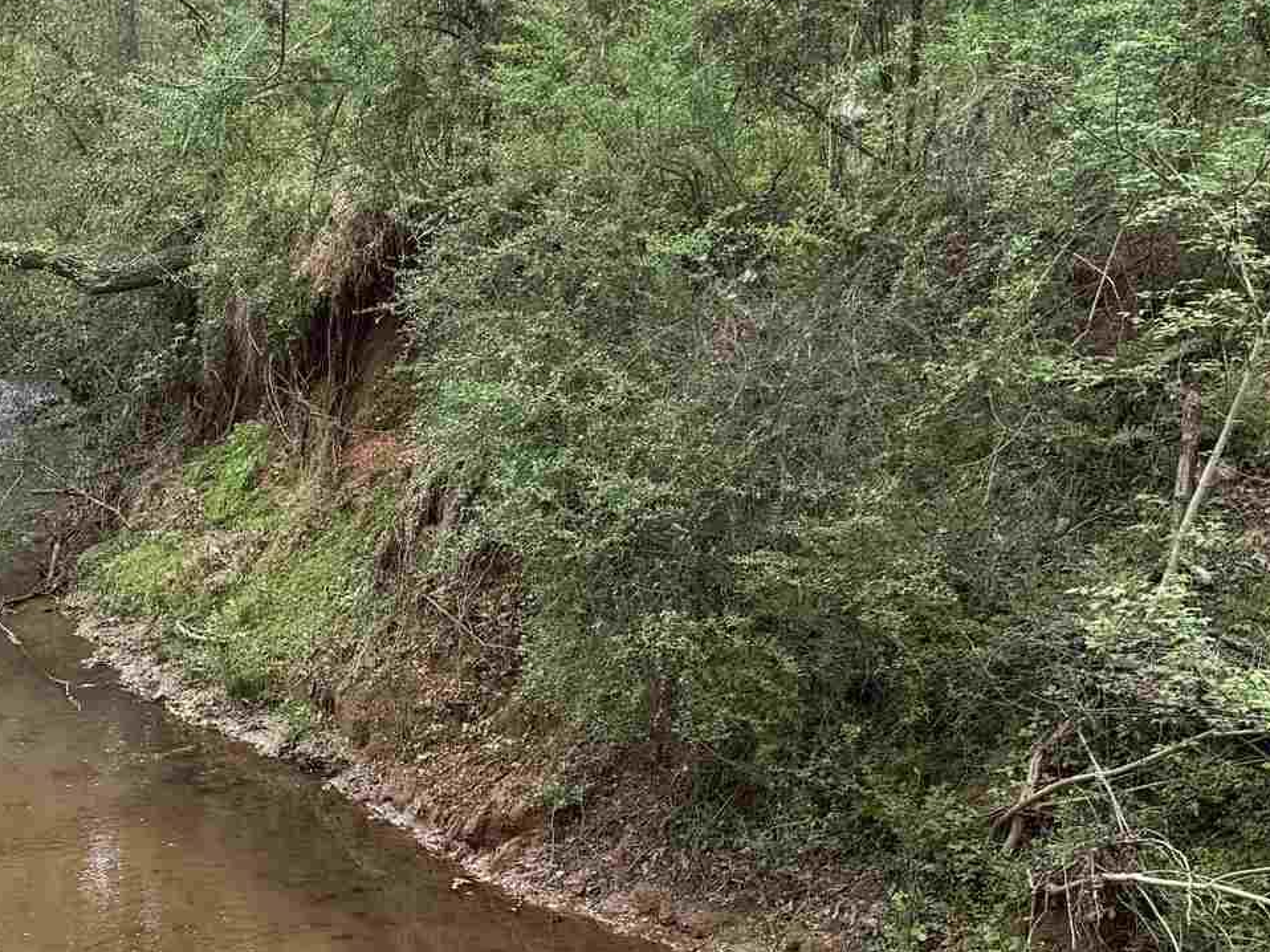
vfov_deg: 18.9
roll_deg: +2.4
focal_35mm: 77
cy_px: 827
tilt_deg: -15.8
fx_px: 2824
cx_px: 13
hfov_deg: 24.3
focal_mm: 6.76
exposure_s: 1/297
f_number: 1.78
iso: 80
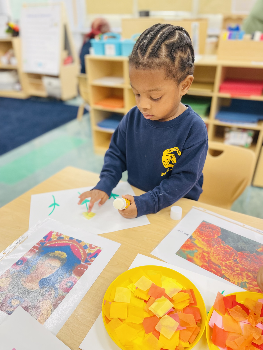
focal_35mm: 26
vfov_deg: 67.3
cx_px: 132
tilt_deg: -28.2
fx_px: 263
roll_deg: +0.8
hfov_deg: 53.1
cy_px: 175
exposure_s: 1/60
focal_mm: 5.1
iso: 160
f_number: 1.6
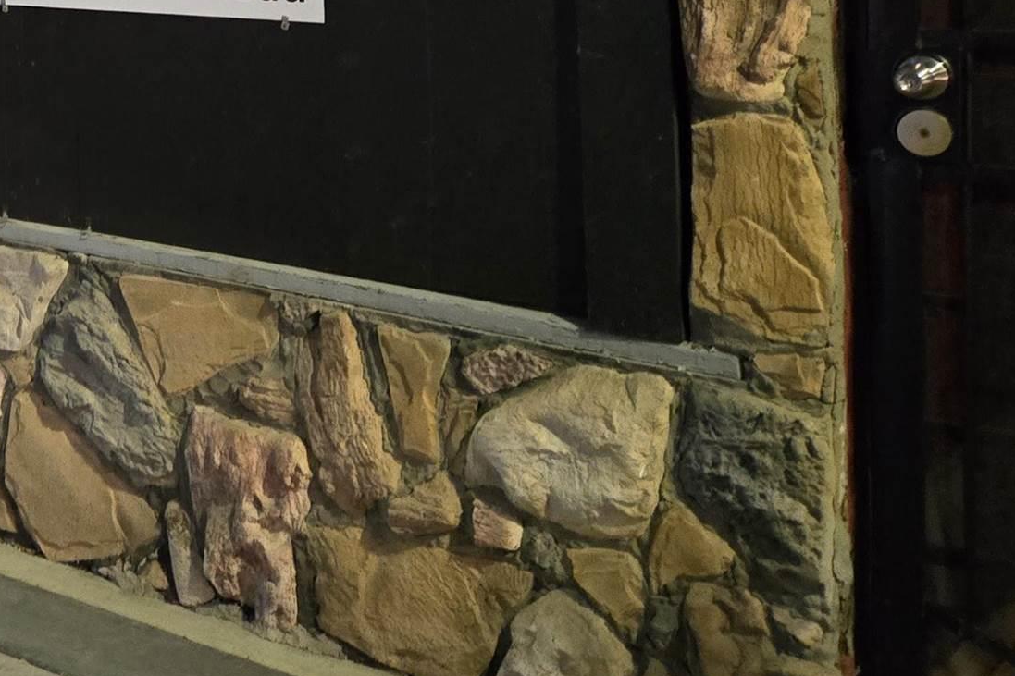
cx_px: -380
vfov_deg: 19.1
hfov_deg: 25.1
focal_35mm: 67
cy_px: -141
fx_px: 1889
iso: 1600
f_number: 1.8
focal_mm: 5.4
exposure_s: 1/40
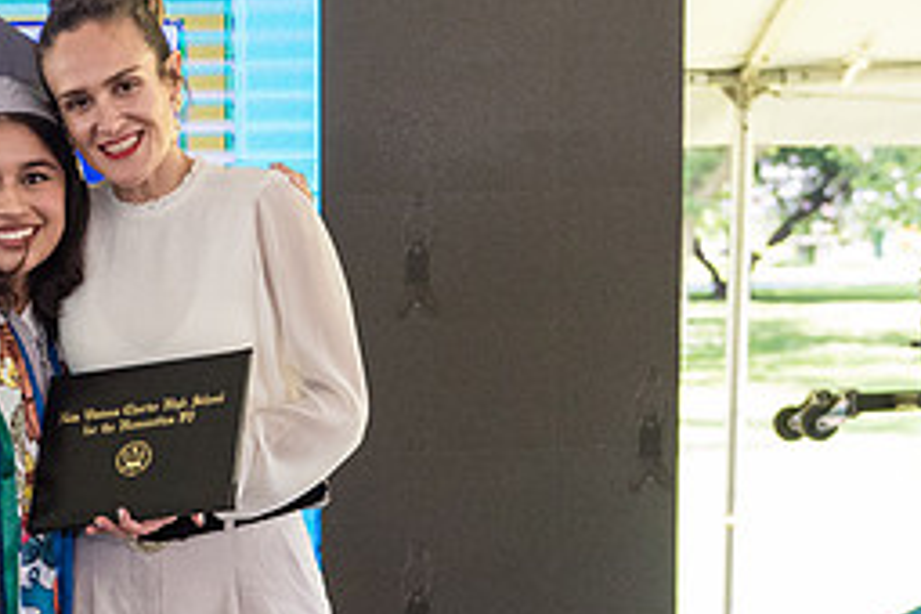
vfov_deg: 10.3
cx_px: -23
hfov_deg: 15.1
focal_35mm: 133
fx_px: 3402
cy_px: 518
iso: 2500
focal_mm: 48
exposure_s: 1/800
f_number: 4
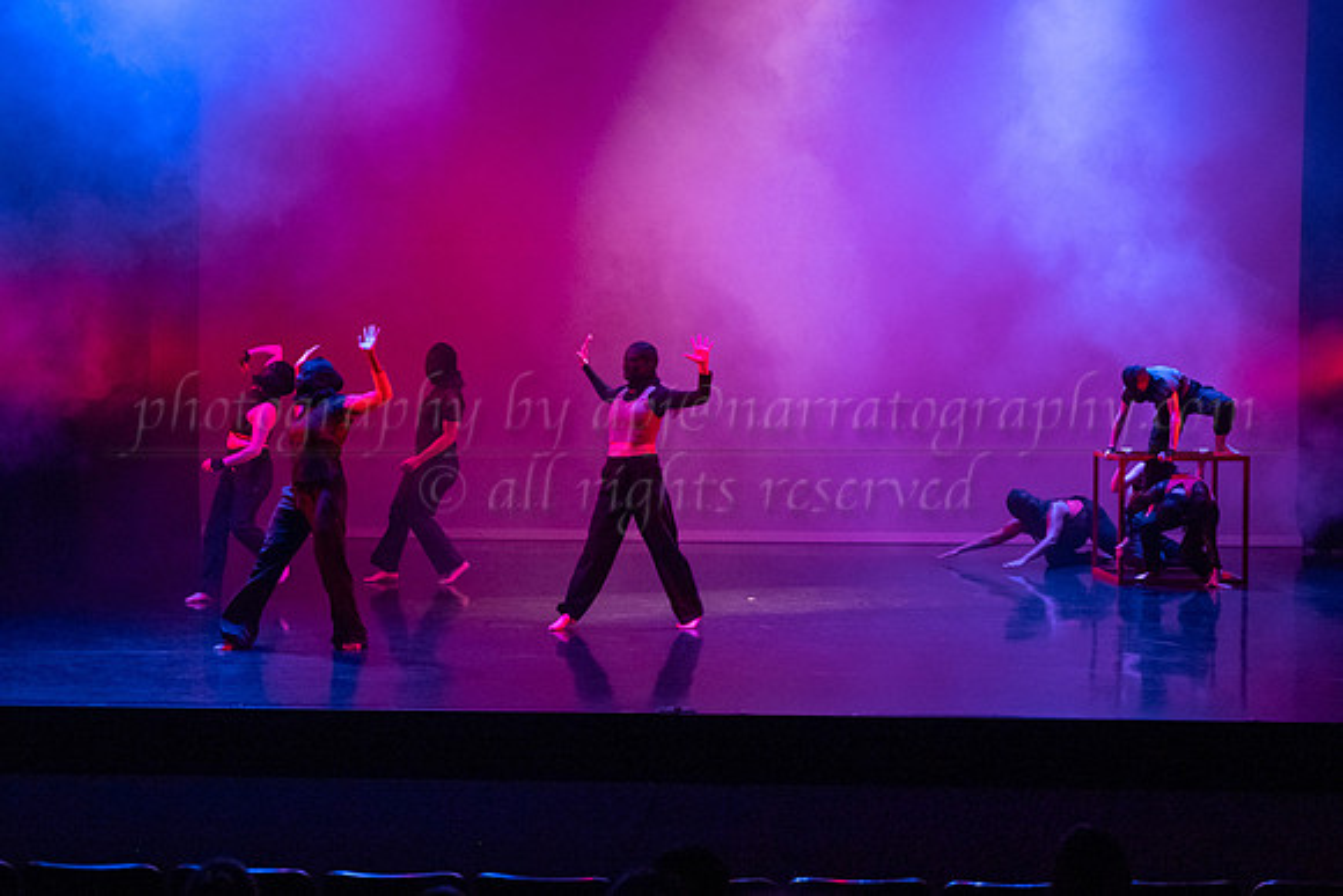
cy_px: 463
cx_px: 672
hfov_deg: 31.8
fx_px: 2361
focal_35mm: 63
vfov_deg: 21.5
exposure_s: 1/250
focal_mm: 53
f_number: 2.8
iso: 4000
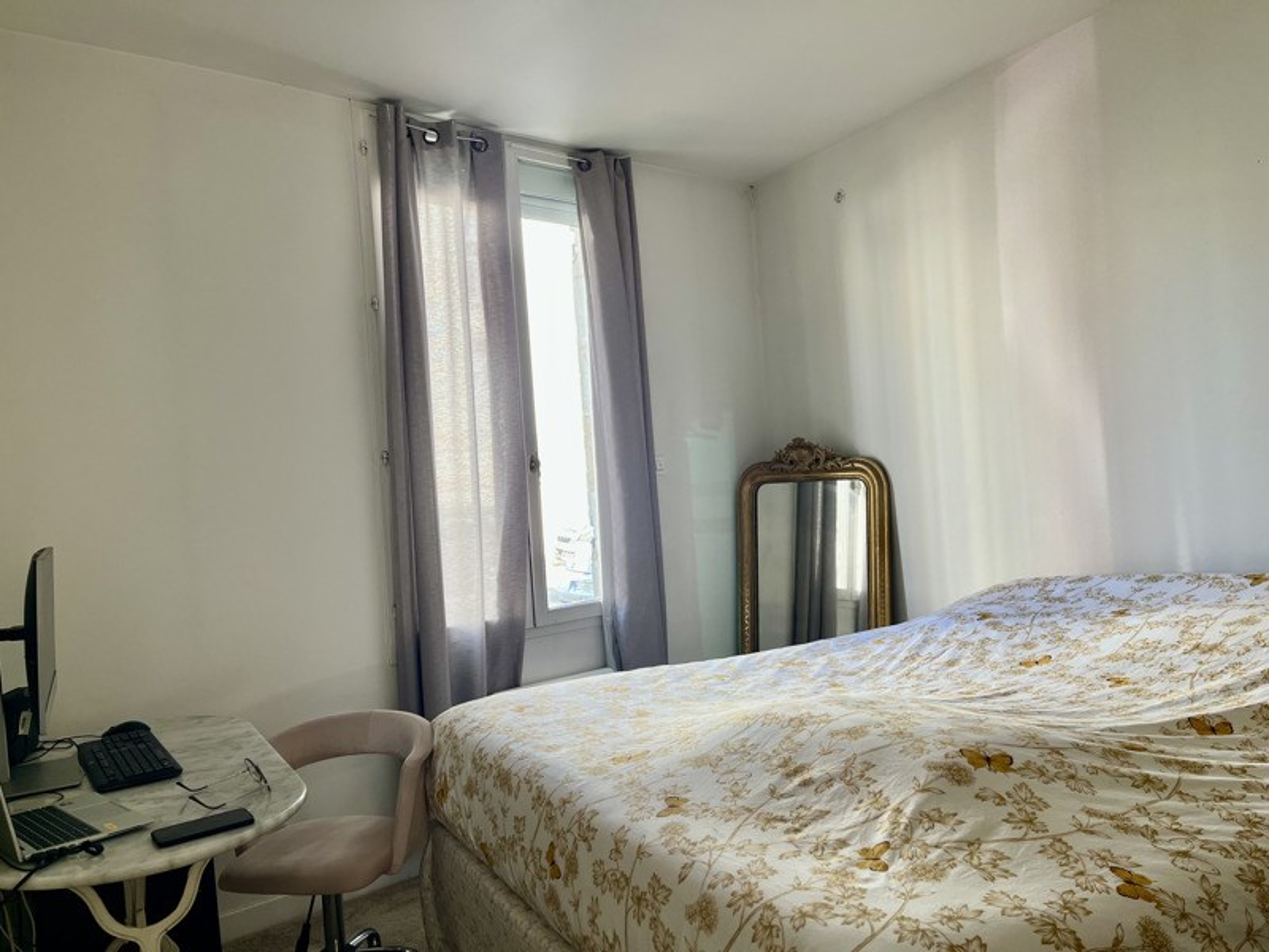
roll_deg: +4.2
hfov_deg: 67.3
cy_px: 476
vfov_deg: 53.1
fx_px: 953
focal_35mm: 26
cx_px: 634
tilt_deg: -0.3
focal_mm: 5.1
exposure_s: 1/122
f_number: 1.6
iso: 50
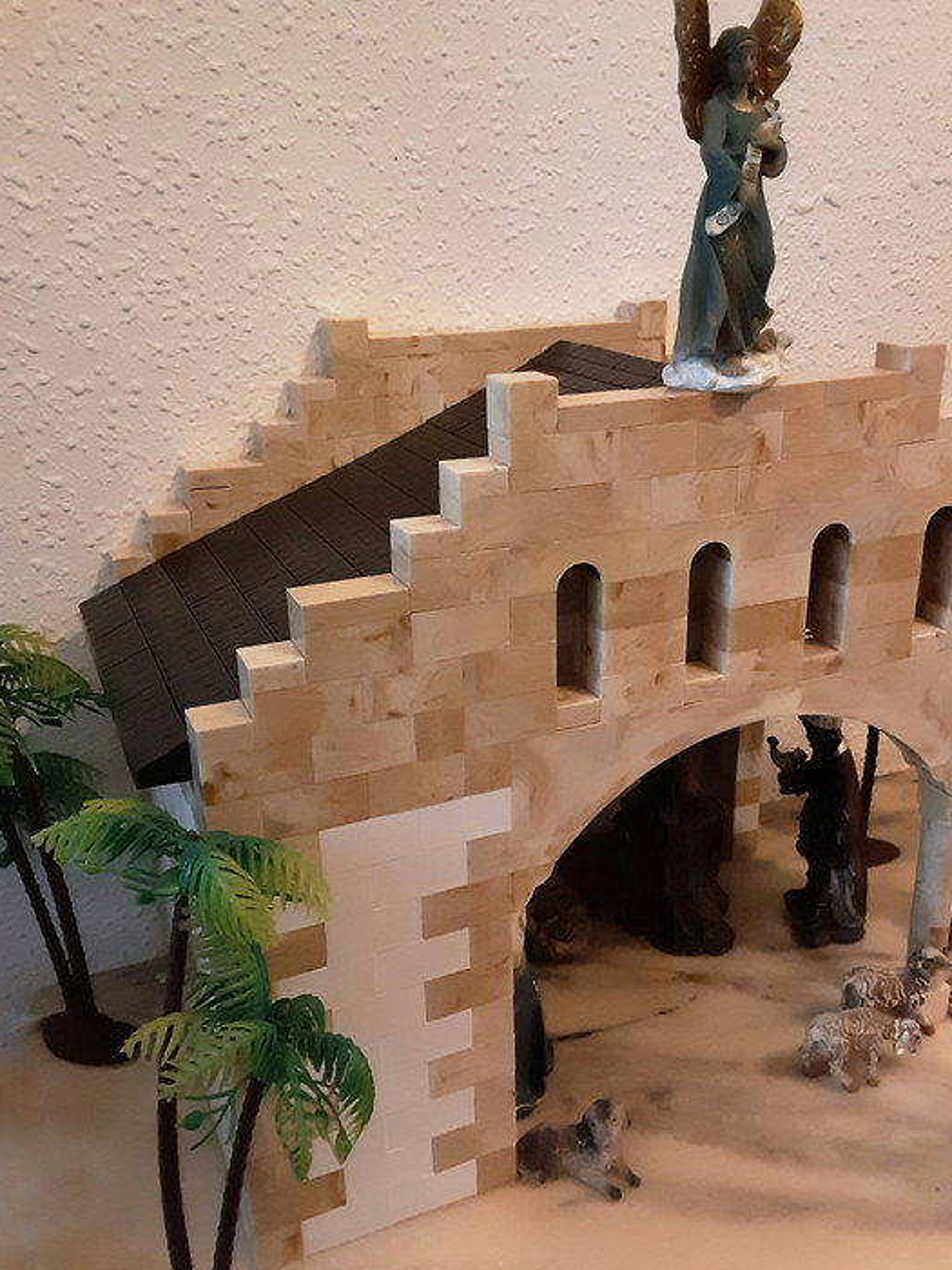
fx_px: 1173
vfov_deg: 56.8
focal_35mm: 32
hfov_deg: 44.1
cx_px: 510
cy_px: 639
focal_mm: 2.9
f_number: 1.9
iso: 640
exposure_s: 1/20
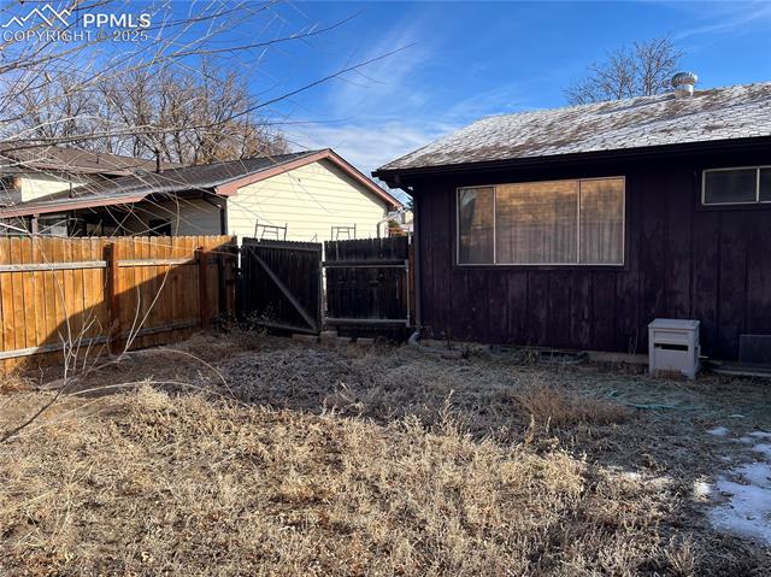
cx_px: 386
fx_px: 579
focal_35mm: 26
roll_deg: +1.2
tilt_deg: -5.0
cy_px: 288
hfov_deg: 67.3
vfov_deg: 53.0
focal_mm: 5.1
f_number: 1.6
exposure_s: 1/1890
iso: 50
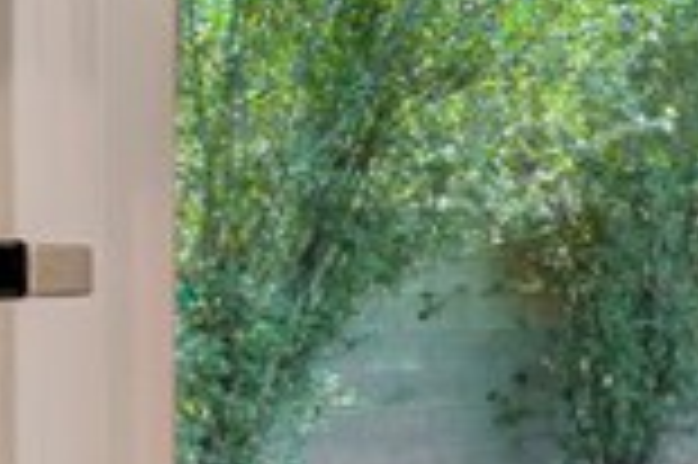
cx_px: 2216
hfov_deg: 10.8
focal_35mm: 99
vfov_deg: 13.7
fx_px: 1917
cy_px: 354
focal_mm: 10
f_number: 5.6
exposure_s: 1/10
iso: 100
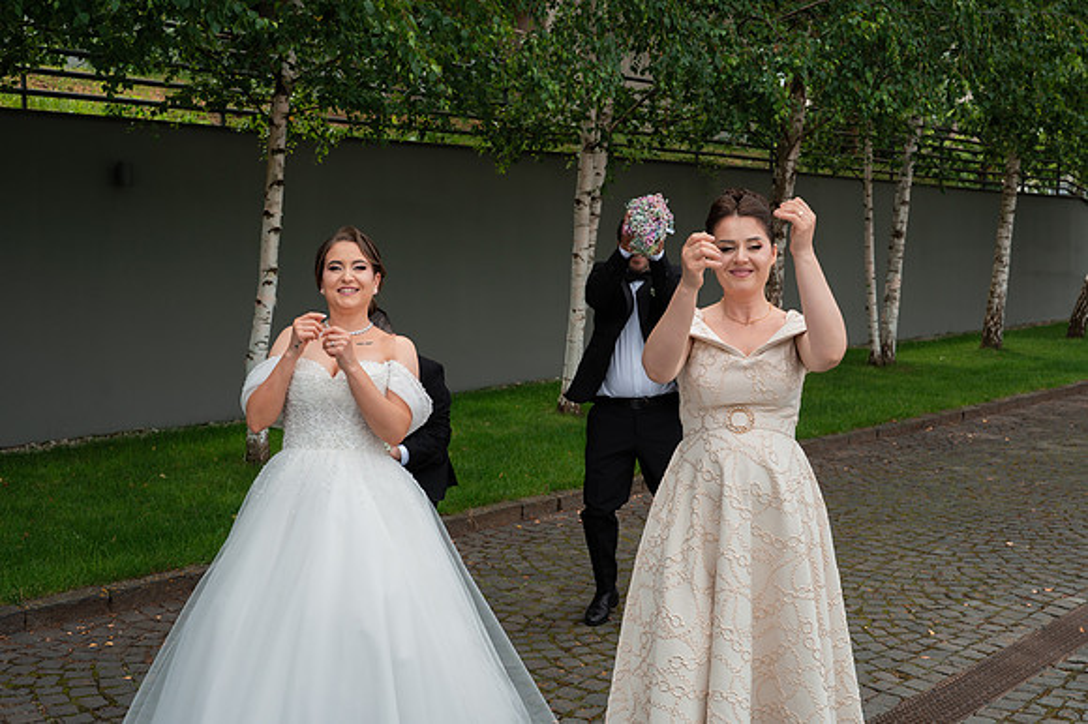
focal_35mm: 41
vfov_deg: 32.8
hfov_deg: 47.7
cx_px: 544
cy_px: 346
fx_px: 1231
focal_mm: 39
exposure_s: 1/400
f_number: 5.6
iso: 200
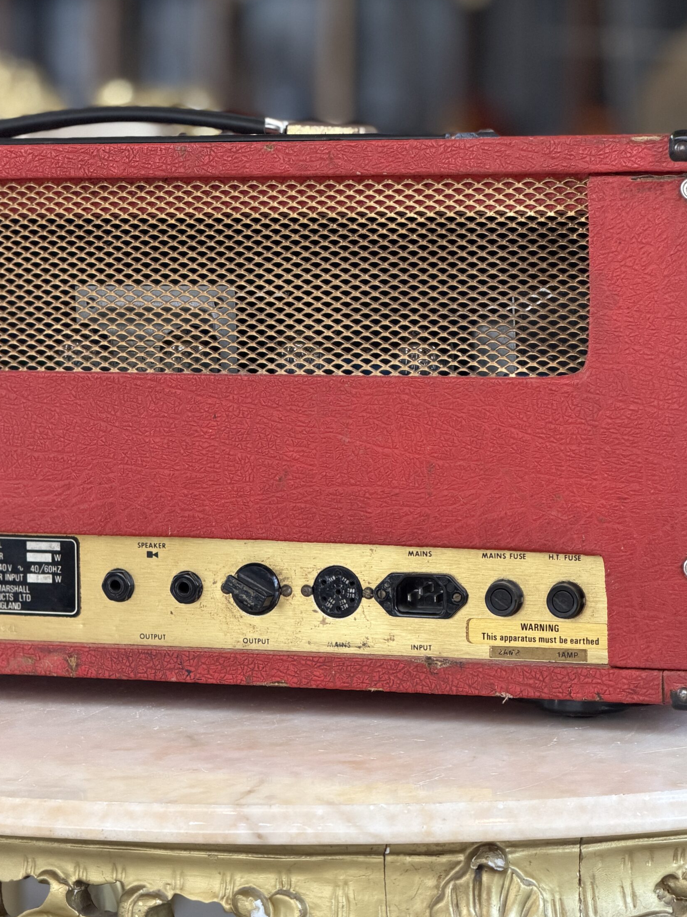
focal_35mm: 116
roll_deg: +0.3
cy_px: 467
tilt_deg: -7.3
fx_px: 3070
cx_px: 349
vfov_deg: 17.0
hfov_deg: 12.8
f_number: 2.8
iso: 320
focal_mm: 16.89
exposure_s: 1/121
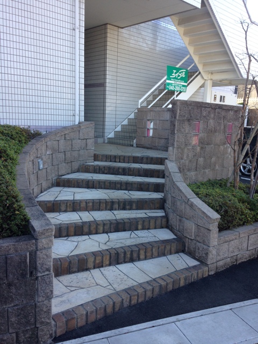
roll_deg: -1.0
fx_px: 328
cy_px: 172
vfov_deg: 55.4
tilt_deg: -11.7
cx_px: 129
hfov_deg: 42.9
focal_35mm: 33
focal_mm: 4.12
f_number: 2.4
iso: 50
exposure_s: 1/217
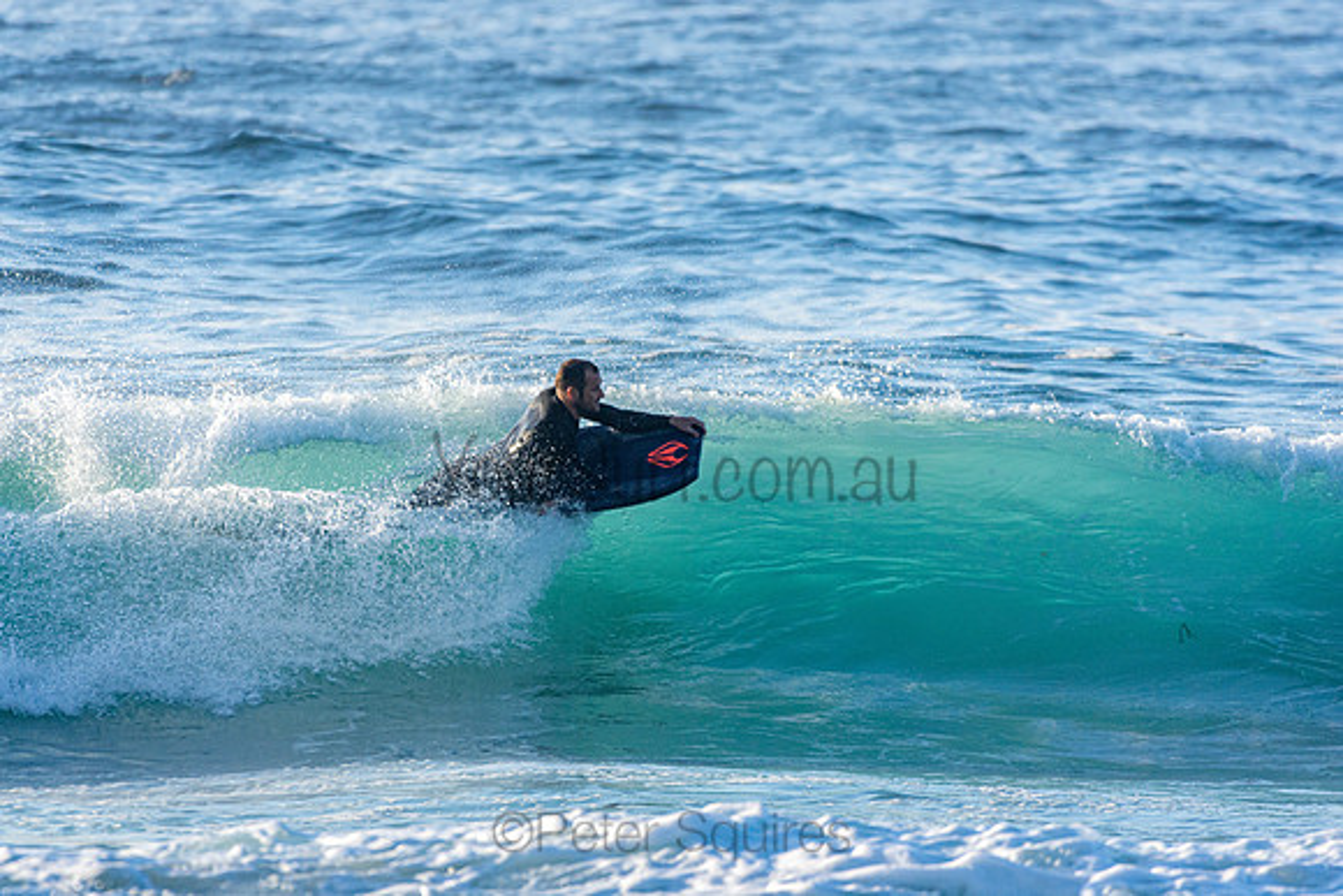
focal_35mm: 750
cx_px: 672
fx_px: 27984
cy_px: 448
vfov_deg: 1.8
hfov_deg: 2.7
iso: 280
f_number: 5.6
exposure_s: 1/1250
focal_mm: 500
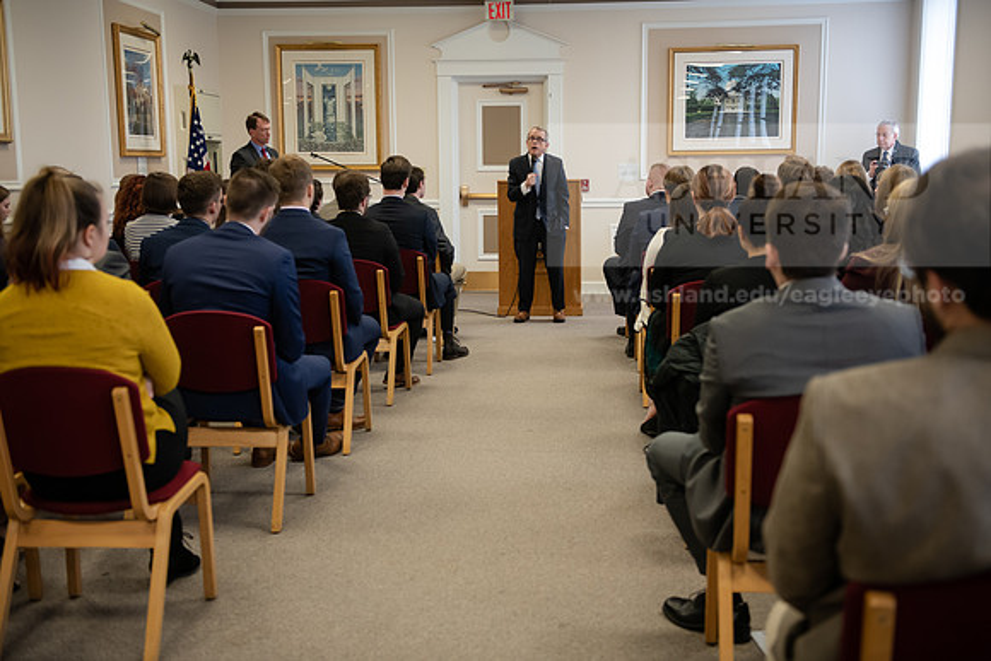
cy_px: 330
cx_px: 496
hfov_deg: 44.5
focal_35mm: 44
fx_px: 1211
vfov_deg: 30.5
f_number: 3.2
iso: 1250
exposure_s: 1/200
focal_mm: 44
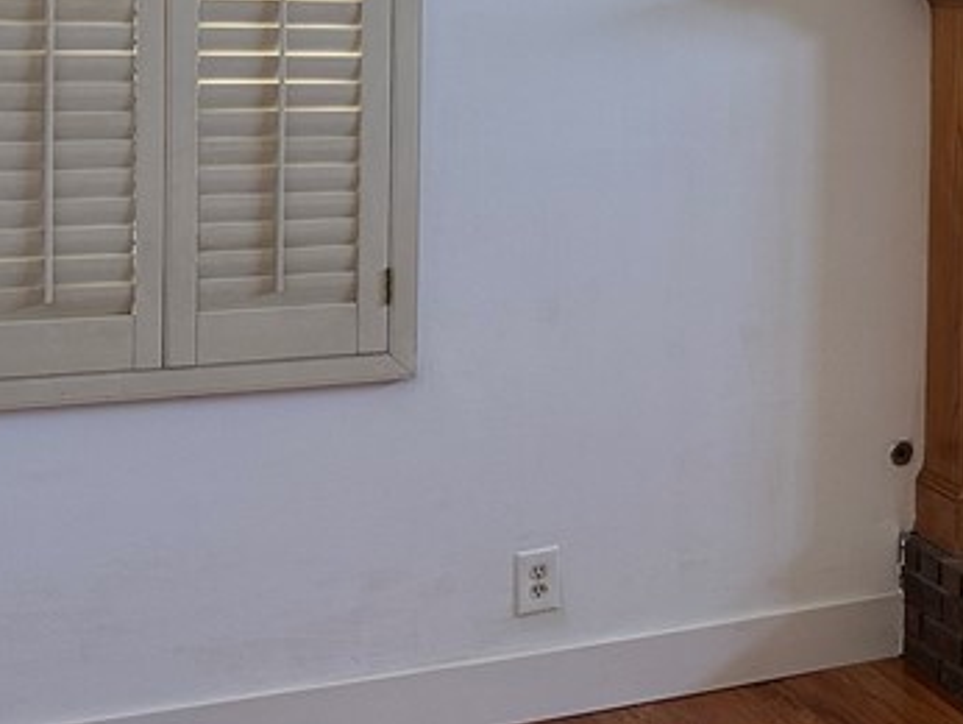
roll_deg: -2.6
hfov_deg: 24.6
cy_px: 58
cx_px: 1175
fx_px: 1977
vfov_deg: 20.3
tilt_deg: -2.4
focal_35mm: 71
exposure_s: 1/60
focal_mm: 6.86
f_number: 1.78
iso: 125
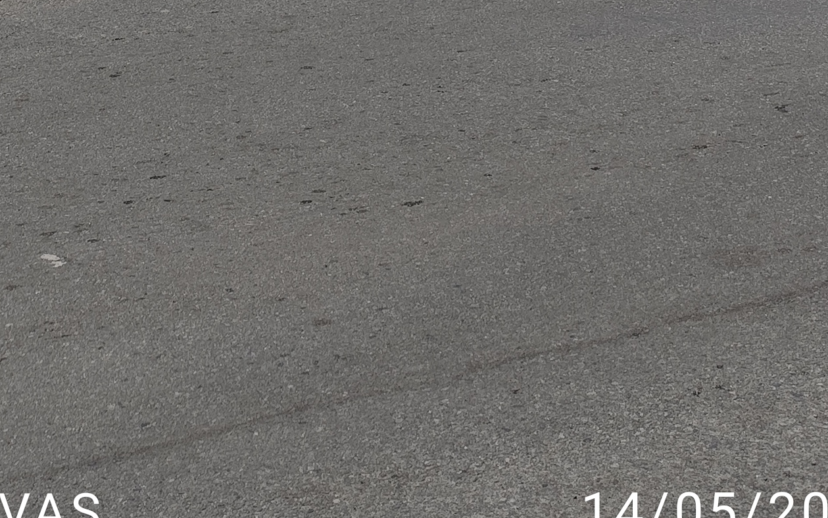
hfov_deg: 25.7
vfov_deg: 12.7
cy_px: -729
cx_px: 168
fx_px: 1783
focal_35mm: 79
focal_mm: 6.14
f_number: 1.65
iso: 50
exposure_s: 1/423
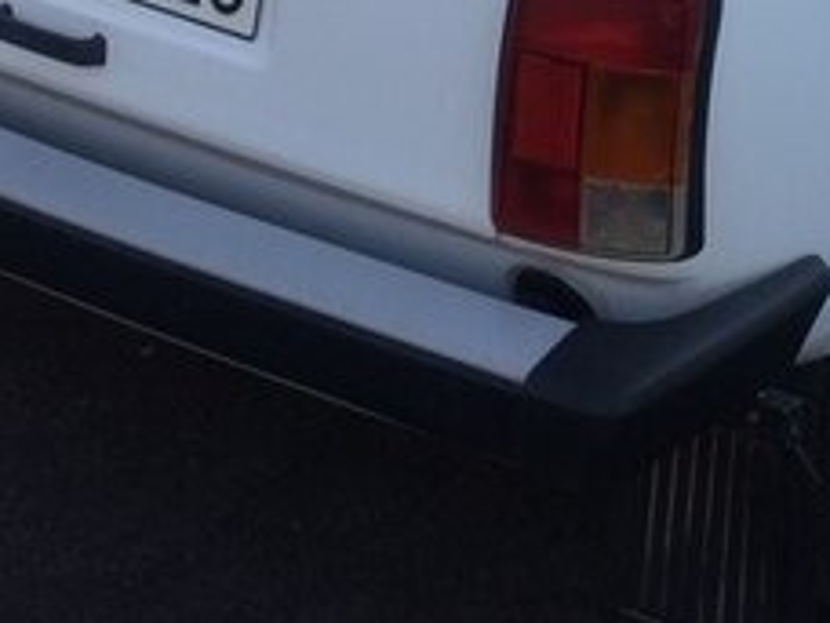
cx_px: 673
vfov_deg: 16.5
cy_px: -213
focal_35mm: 84
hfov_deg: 22.9
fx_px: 2014
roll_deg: -1.9
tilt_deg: -12.7
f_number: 2.2
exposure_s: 1/662
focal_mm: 4.15
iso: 32
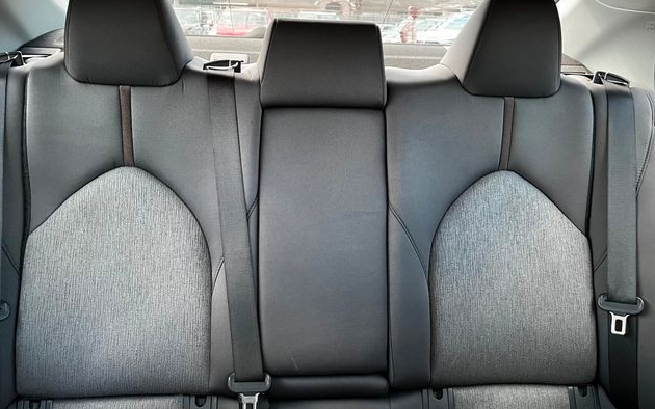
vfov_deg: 44.5
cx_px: 328
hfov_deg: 66.5
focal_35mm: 28
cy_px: 194
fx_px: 500
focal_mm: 5.1
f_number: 1.6
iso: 250
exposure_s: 1/60
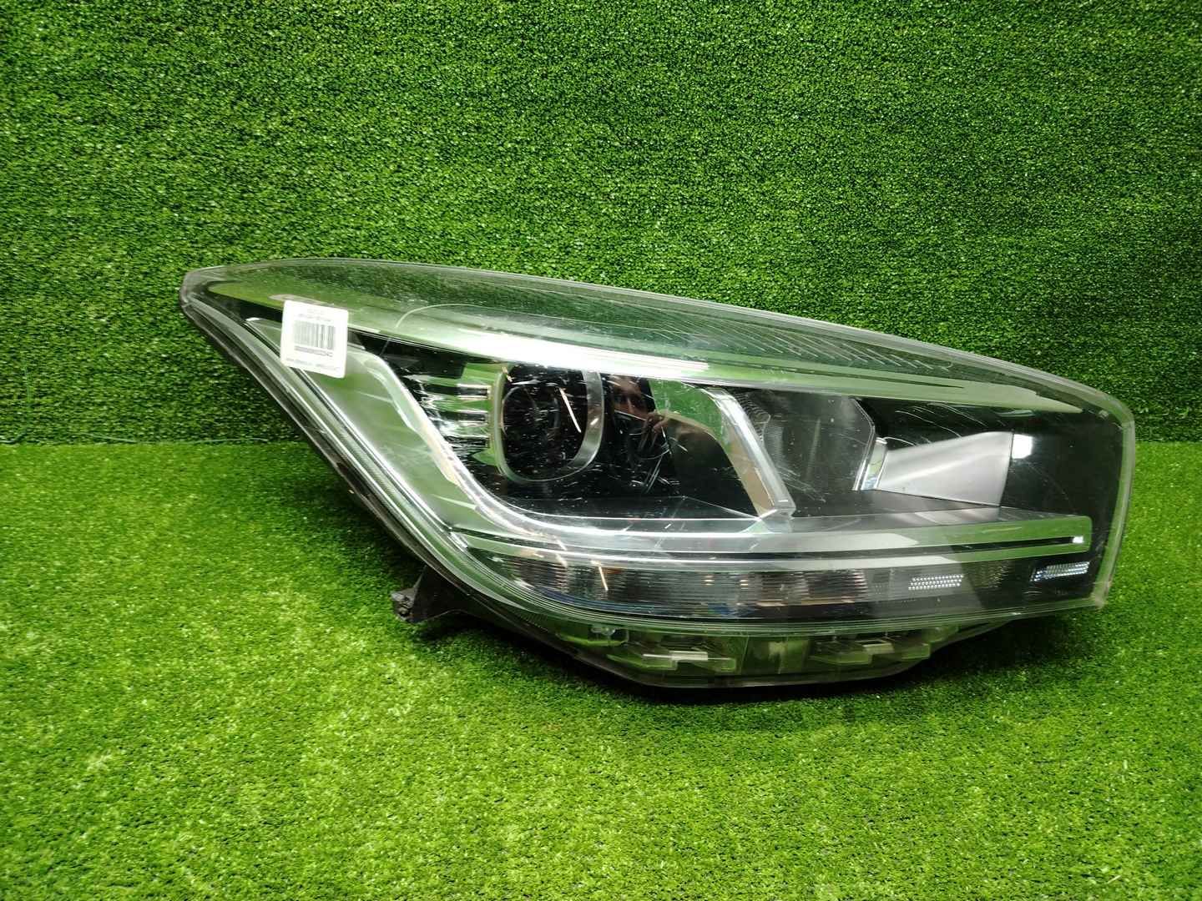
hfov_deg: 71.6
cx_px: 601
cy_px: 450
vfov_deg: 56.8
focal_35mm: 24
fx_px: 833
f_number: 1.75
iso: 259
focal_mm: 5.25
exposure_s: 1/50
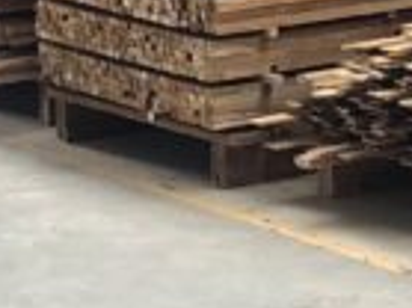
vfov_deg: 5.0
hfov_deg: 6.9
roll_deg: +2.1
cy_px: -370
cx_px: 151
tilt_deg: -2.4
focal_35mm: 288
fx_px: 3425
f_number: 2.4
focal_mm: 6
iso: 160
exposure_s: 1/20
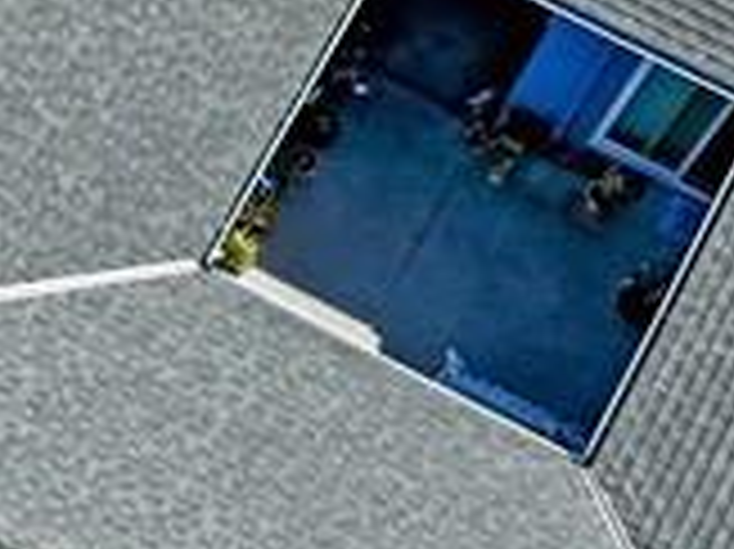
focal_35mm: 151
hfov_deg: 12.4
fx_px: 3199
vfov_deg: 9.8
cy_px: 461
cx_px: -369
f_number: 2.8
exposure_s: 1/200
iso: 140
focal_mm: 12.29
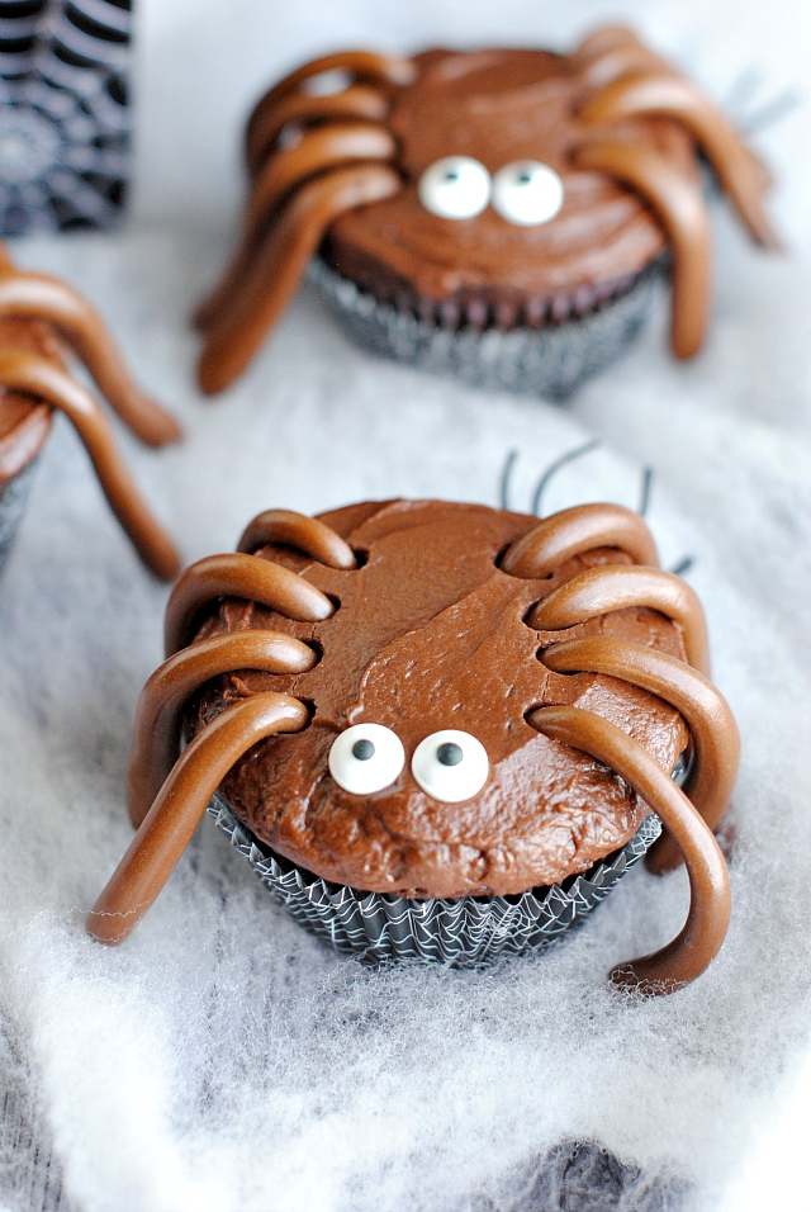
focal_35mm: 75
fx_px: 2527
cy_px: 606
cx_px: 406
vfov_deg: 27.0
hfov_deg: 18.2
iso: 400
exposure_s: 1/100
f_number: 3.2
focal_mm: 50
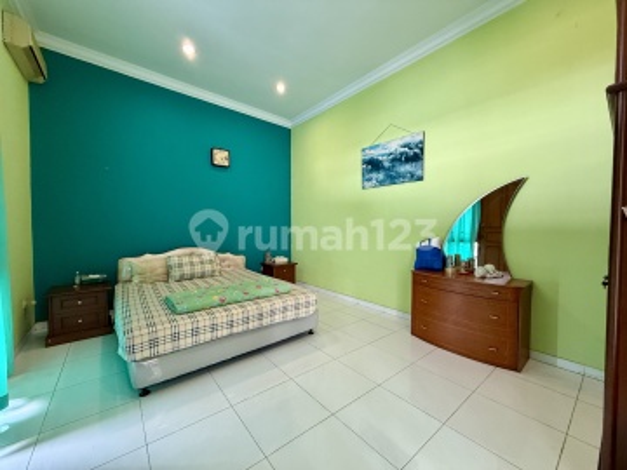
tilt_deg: -1.6
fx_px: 254
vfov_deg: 85.7
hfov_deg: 102.1
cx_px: 314
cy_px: 235
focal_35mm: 14
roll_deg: -0.2
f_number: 2.2
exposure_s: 1/50
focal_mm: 2.22
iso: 320
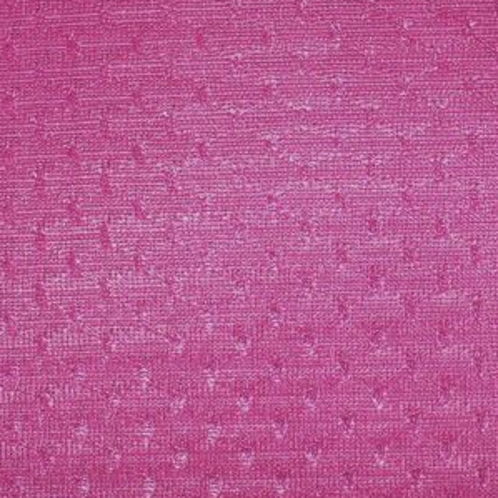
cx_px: 421
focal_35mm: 84
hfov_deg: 20.3
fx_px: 1367
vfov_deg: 20.6
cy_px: 273
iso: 100
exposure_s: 1/30
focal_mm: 6.1
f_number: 2.8
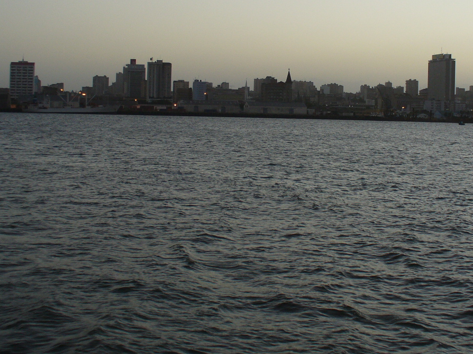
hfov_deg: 36.1
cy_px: 123
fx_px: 724
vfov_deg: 27.4
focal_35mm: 53
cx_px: 276
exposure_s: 1/80
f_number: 2.8
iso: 80
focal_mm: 6.1
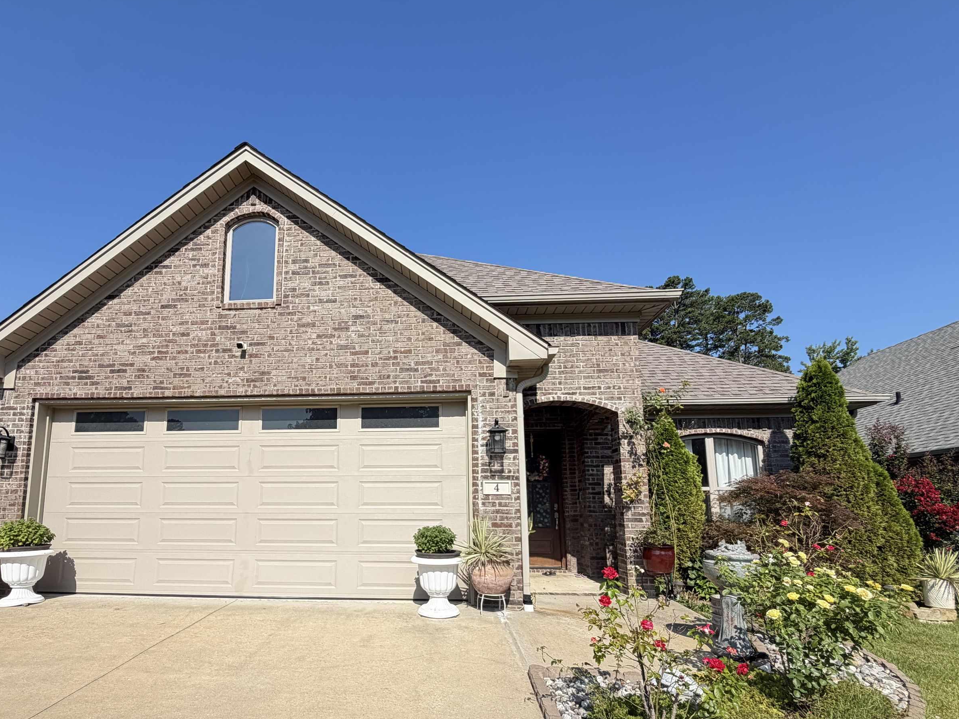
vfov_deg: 70.6
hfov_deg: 87.0
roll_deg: +0.4
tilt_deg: +8.1
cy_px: 445
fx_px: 499
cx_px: 403
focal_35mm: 18
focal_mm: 2.22
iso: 40
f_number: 2.2
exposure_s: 1/679
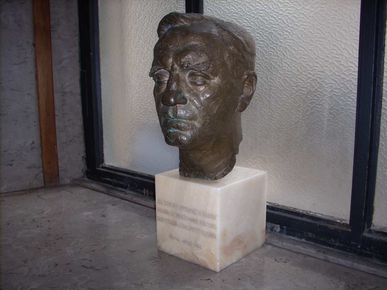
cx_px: 194
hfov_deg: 50.1
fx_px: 414
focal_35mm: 37
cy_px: 145
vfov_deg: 38.7
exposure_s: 1/30
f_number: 2.8
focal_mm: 6.2
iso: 64
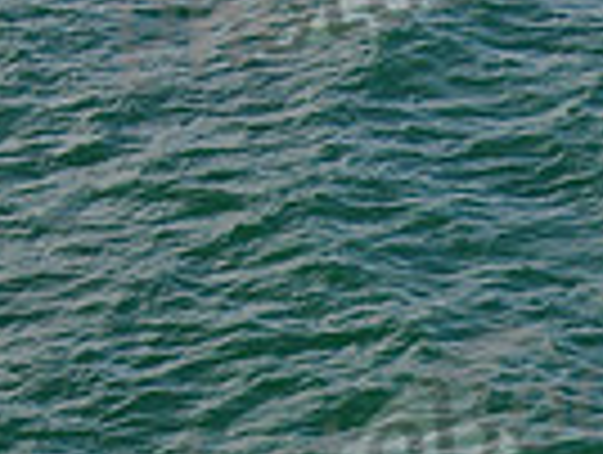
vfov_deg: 7.1
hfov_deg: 9.1
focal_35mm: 207
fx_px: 3612
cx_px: 1084
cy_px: 623
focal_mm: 8.6
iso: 100
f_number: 3.8
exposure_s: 1/800
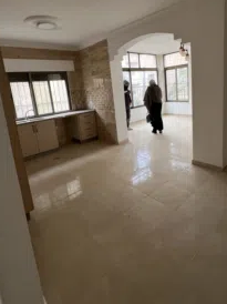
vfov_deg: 83.4
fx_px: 166
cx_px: 135
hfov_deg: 68.0
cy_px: 118
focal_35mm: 19
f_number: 1.8
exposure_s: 1/99
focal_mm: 1.57
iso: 160
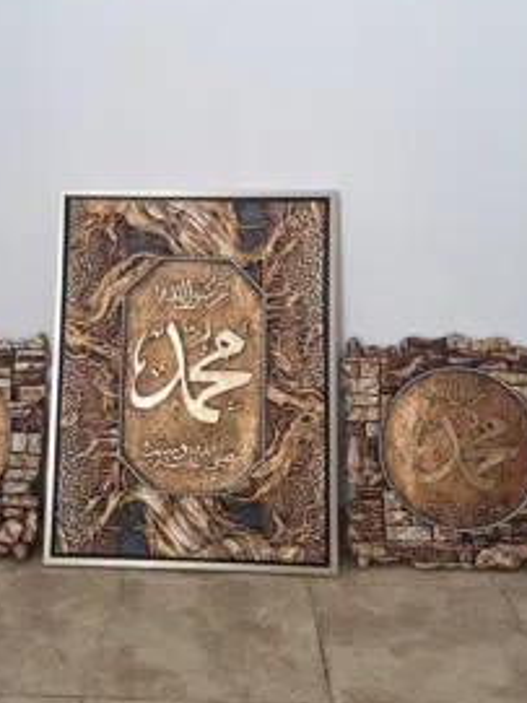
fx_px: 691
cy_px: 275
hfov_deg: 41.5
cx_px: 202
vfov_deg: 53.5
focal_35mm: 34
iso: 50
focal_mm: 5.54
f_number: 1.8
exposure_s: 1/100
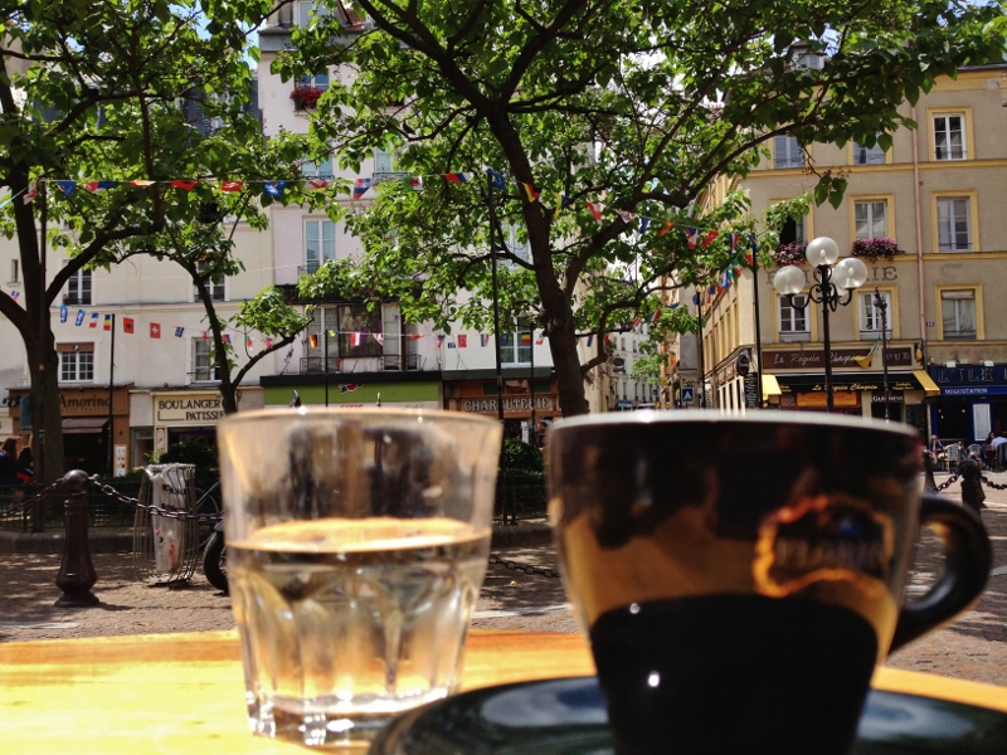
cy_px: 378
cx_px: 504
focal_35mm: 33
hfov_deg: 55.4
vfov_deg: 42.9
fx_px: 960
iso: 50
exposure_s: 1/968
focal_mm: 4.13
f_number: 2.4
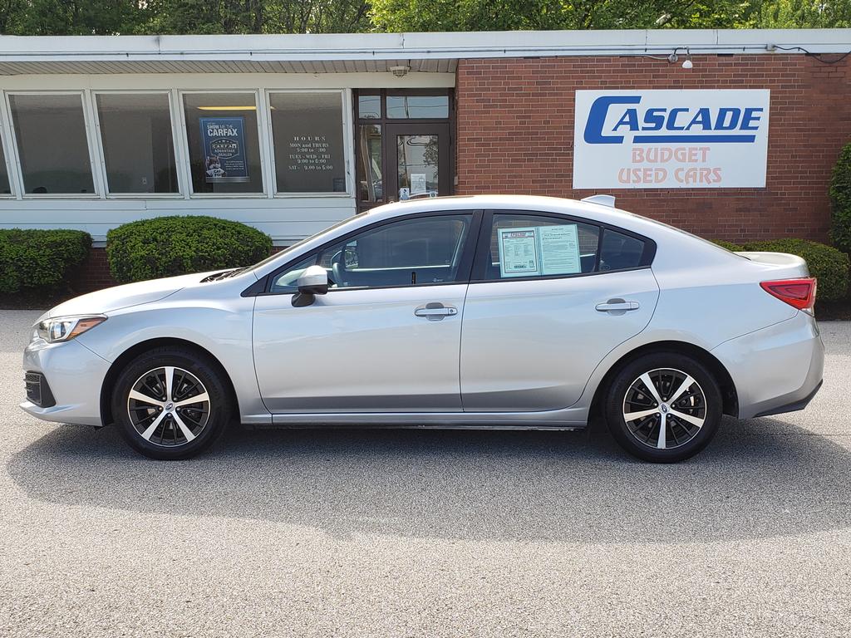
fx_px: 639
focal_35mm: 26
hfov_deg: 67.3
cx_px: 426
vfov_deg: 53.1
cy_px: 319
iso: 50
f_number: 2.4
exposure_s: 1/360
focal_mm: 4.3
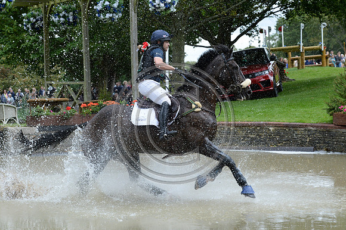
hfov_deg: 18.6
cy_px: 115
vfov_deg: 12.4
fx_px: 1057
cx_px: 173
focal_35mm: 110
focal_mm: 110
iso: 2000
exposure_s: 1/1000
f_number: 8
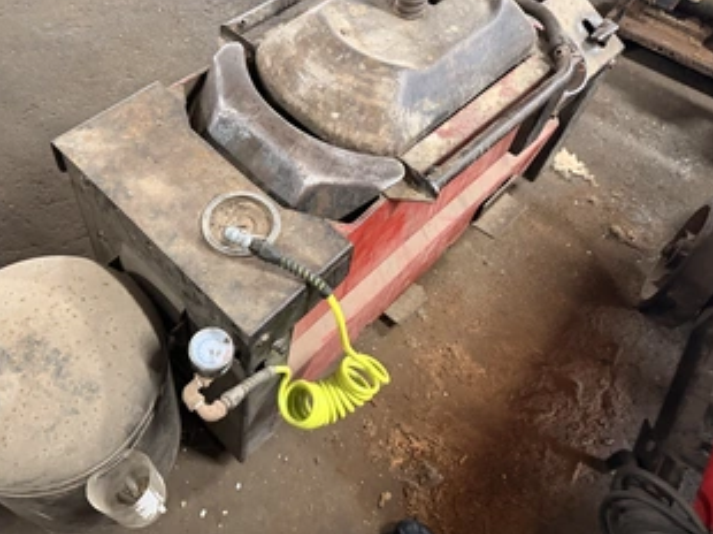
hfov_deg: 57.9
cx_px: 281
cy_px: 198
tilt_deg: -52.0
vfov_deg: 45.0
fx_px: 638
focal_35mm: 31
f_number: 1.78
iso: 800
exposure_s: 1/30
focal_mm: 6.76
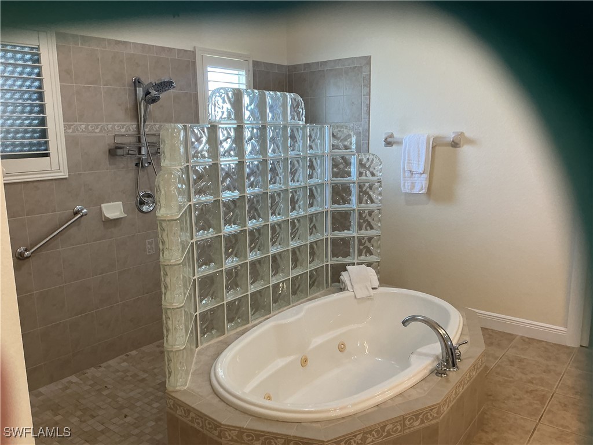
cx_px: 296
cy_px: 222
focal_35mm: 29
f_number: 1.8
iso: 64
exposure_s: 1/60
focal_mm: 3
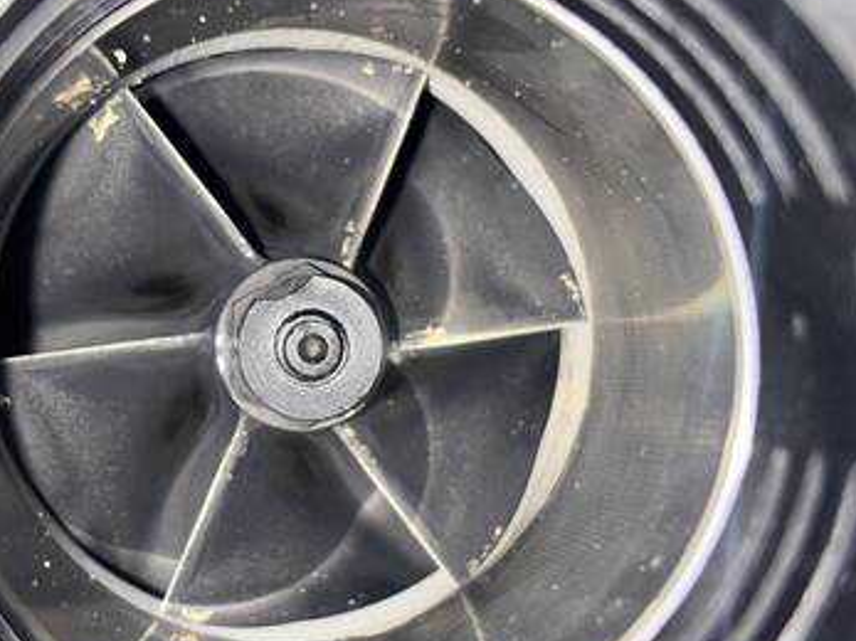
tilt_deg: -5.4
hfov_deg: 27.0
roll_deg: +29.5
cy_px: 325
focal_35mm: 72
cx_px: 348
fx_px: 1780
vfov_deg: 20.4
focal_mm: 5.96
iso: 25
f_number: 1.6
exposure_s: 1/44
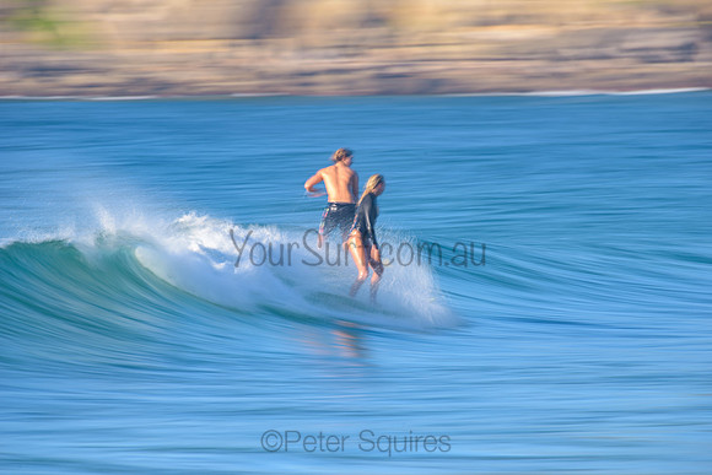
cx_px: 356
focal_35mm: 500
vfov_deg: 2.8
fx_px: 9891
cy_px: 238
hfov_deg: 4.1
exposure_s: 1/6
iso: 31
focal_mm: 500
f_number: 11
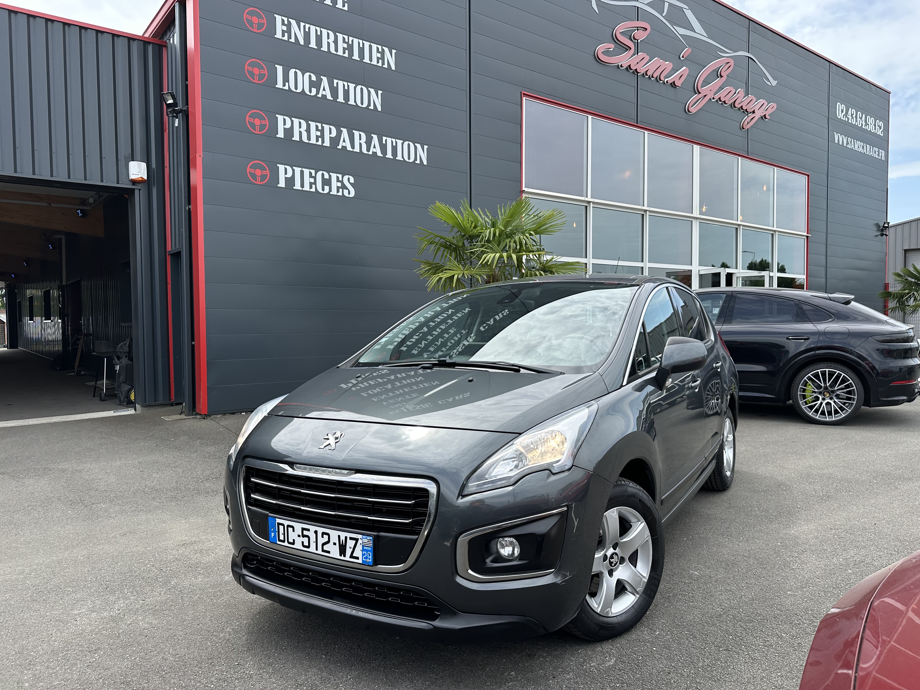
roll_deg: +0.3
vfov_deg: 56.8
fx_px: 638
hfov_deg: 71.6
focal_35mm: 24
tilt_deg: -2.8
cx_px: 460
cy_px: 345
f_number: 1.78
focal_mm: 6.86
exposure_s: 1/2028
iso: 80
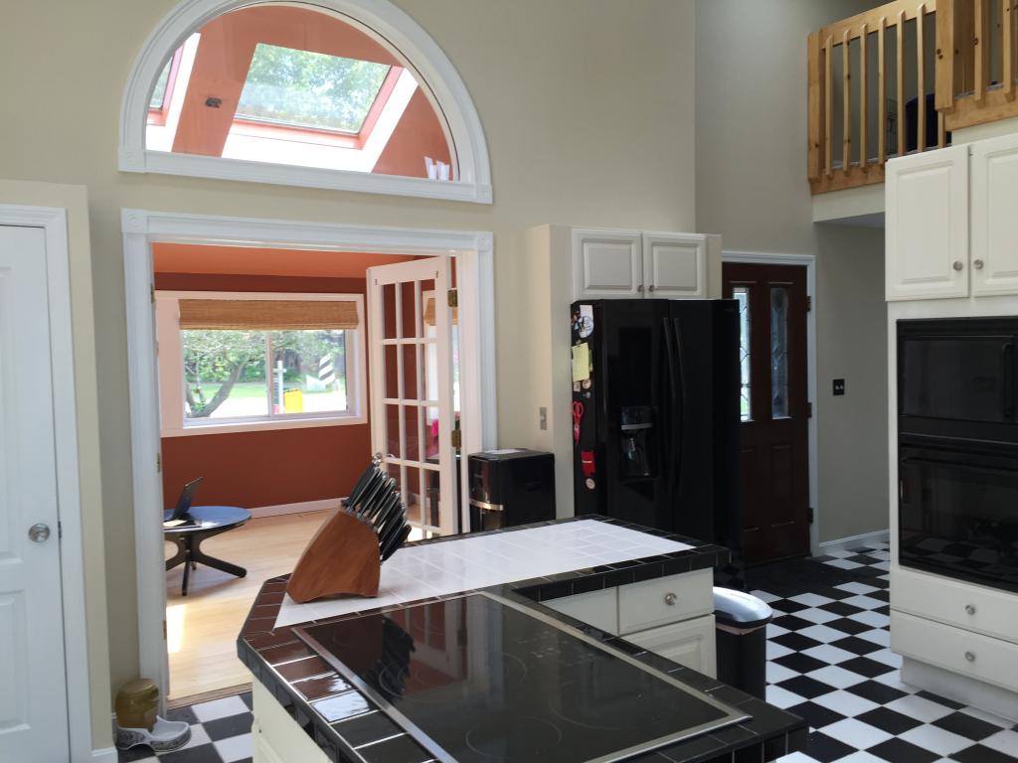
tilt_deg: -2.8
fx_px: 853
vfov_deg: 48.2
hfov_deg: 61.7
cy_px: 382
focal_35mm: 29
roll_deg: +0.1
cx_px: 509
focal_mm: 4.15
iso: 32
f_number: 2.2
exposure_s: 1/100
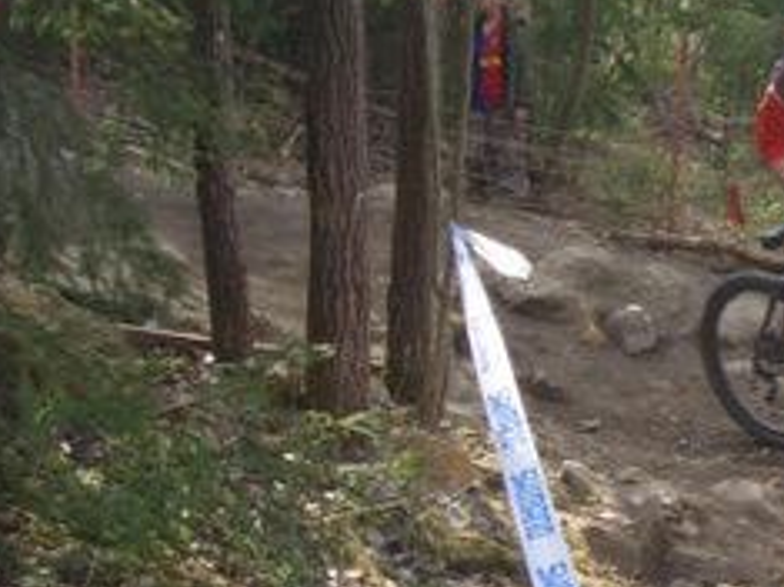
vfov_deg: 13.3
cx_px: 976
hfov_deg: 16.9
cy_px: 330
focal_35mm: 111
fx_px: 2513
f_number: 4
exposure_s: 1/125
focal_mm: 4.8
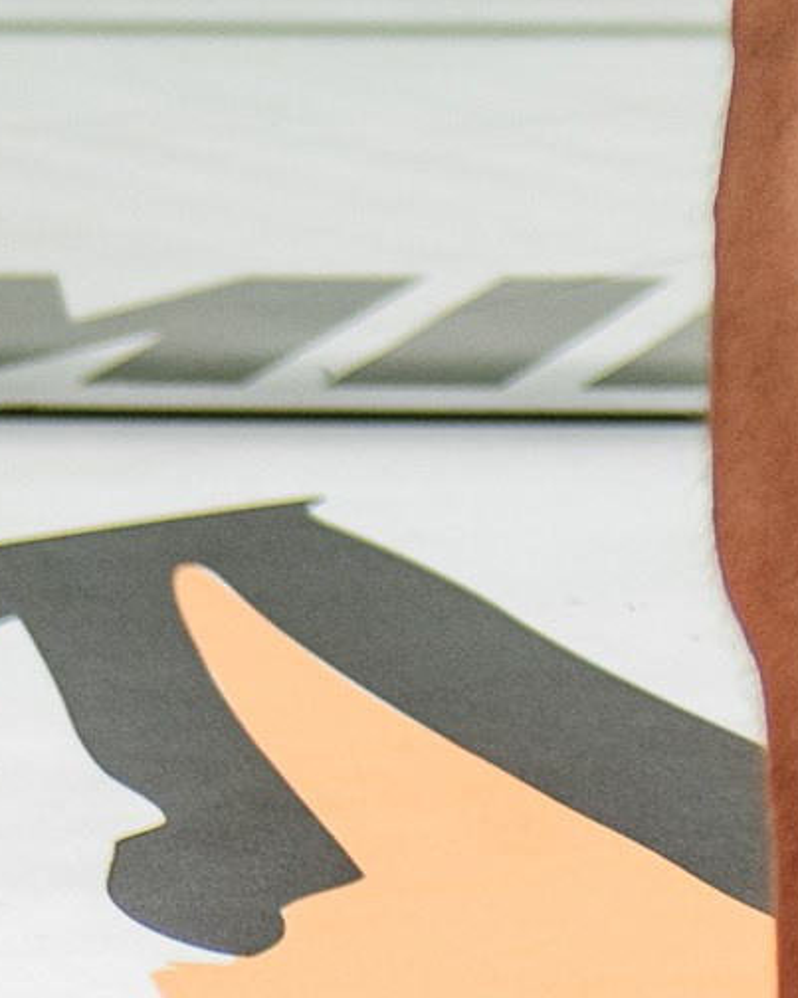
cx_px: -980
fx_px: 16567
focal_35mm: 561
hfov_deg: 2.7
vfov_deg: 3.4
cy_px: -1746
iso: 720
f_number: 4
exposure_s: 1/640
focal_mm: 86
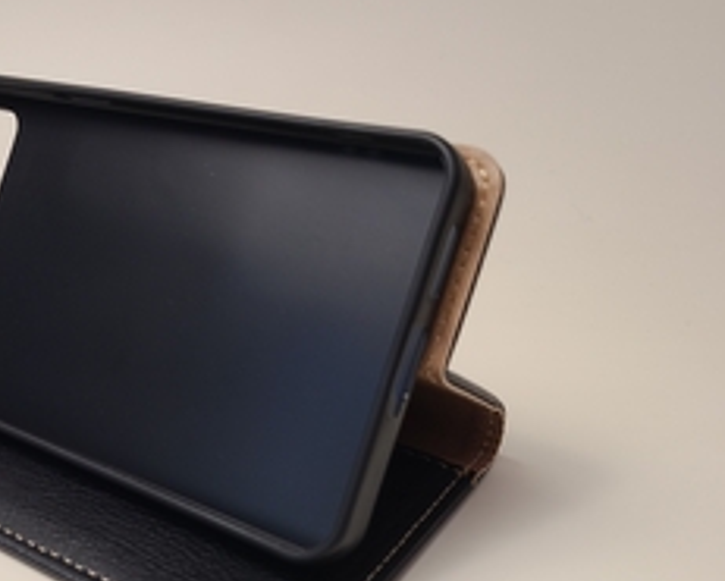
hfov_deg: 39.8
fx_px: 945
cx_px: 113
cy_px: 358
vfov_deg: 34.0
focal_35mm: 44
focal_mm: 5.4
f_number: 1.8
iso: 64
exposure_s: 1/100
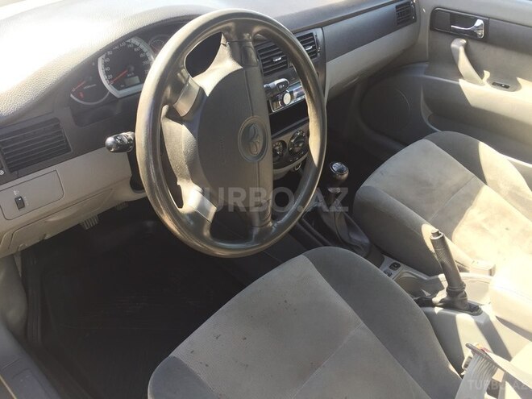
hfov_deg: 61.7
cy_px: 200
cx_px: 266
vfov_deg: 48.2
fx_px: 446
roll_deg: +3.8
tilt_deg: -37.1
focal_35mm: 29
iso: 50
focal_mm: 4.15
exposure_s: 1/100
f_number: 2.2
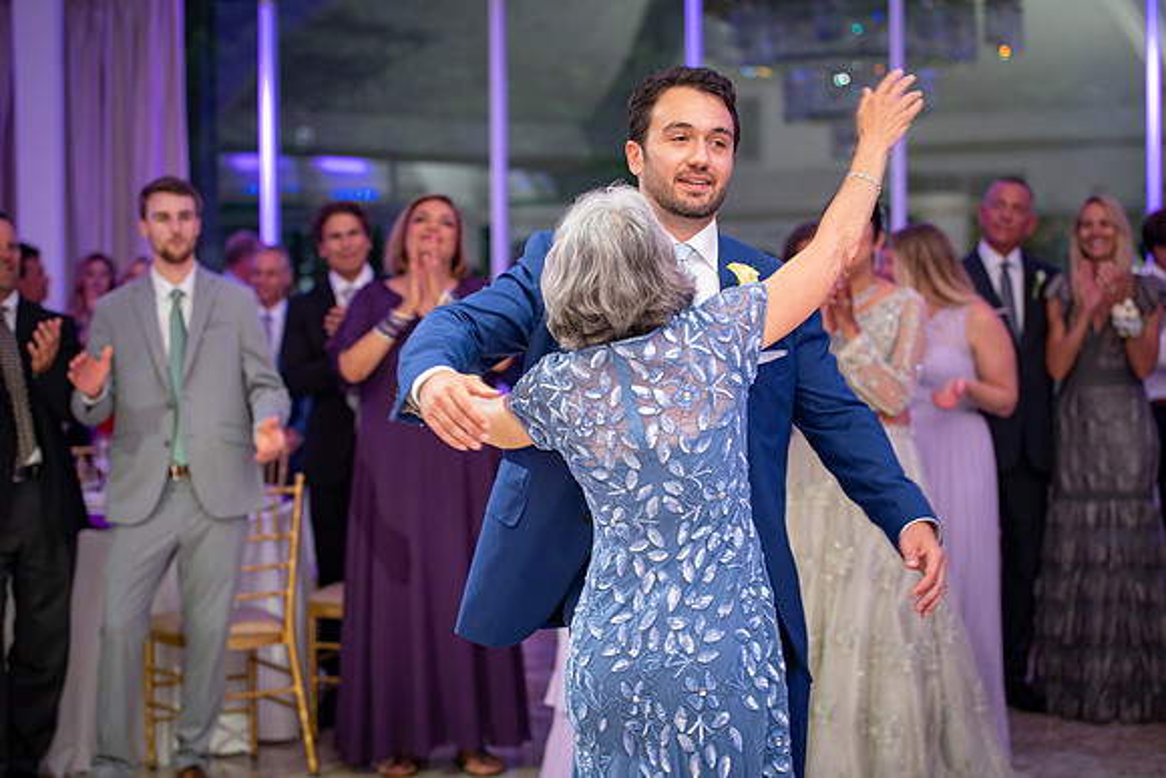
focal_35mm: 75
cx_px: 579
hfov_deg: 26.8
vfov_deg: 18.1
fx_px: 2443
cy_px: 385
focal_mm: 70
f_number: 2.8
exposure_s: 1/125
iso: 800
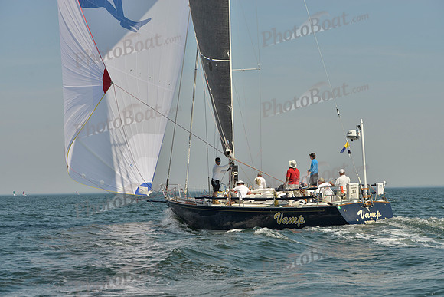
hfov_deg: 24.8
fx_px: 1012
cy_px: 148
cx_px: 222
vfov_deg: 16.7
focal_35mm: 82
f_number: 8
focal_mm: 82
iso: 200
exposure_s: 1/1250
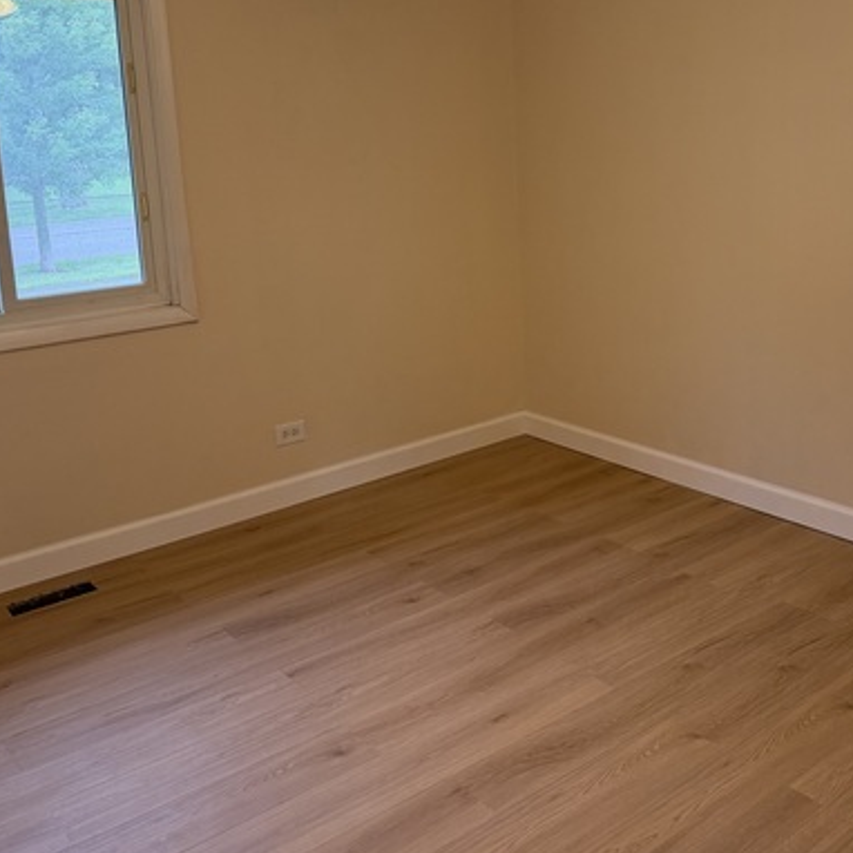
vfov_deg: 44.4
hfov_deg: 44.5
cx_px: 539
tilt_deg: -10.2
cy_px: 304
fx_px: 1032
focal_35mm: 37
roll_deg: +2.1
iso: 250
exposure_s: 1/120
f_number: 1.78
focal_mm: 6.76
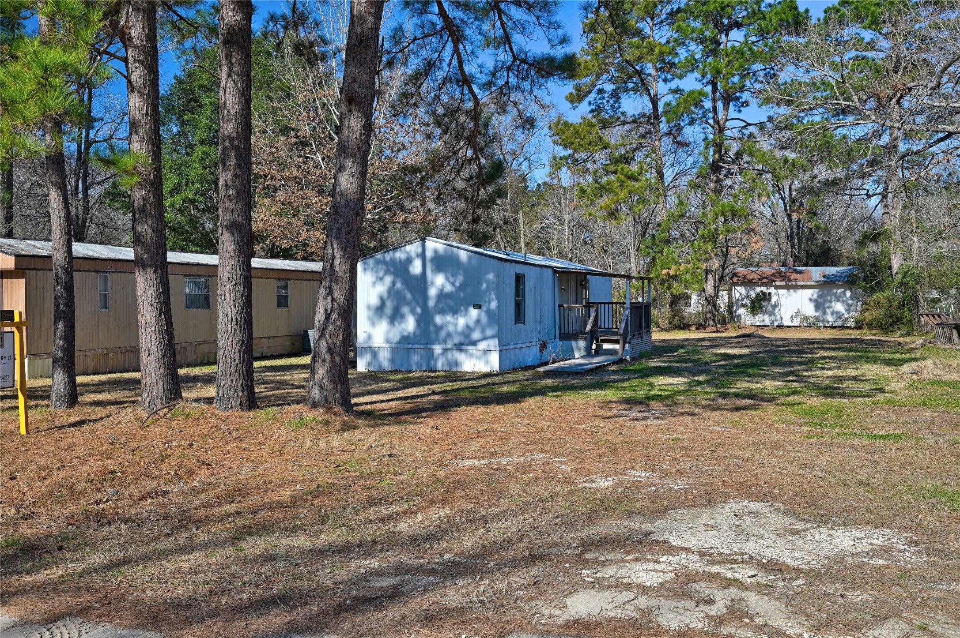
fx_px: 799
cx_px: 480
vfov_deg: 43.5
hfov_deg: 62.0
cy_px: 319
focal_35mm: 30
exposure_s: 1/640
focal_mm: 30
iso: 400
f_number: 8
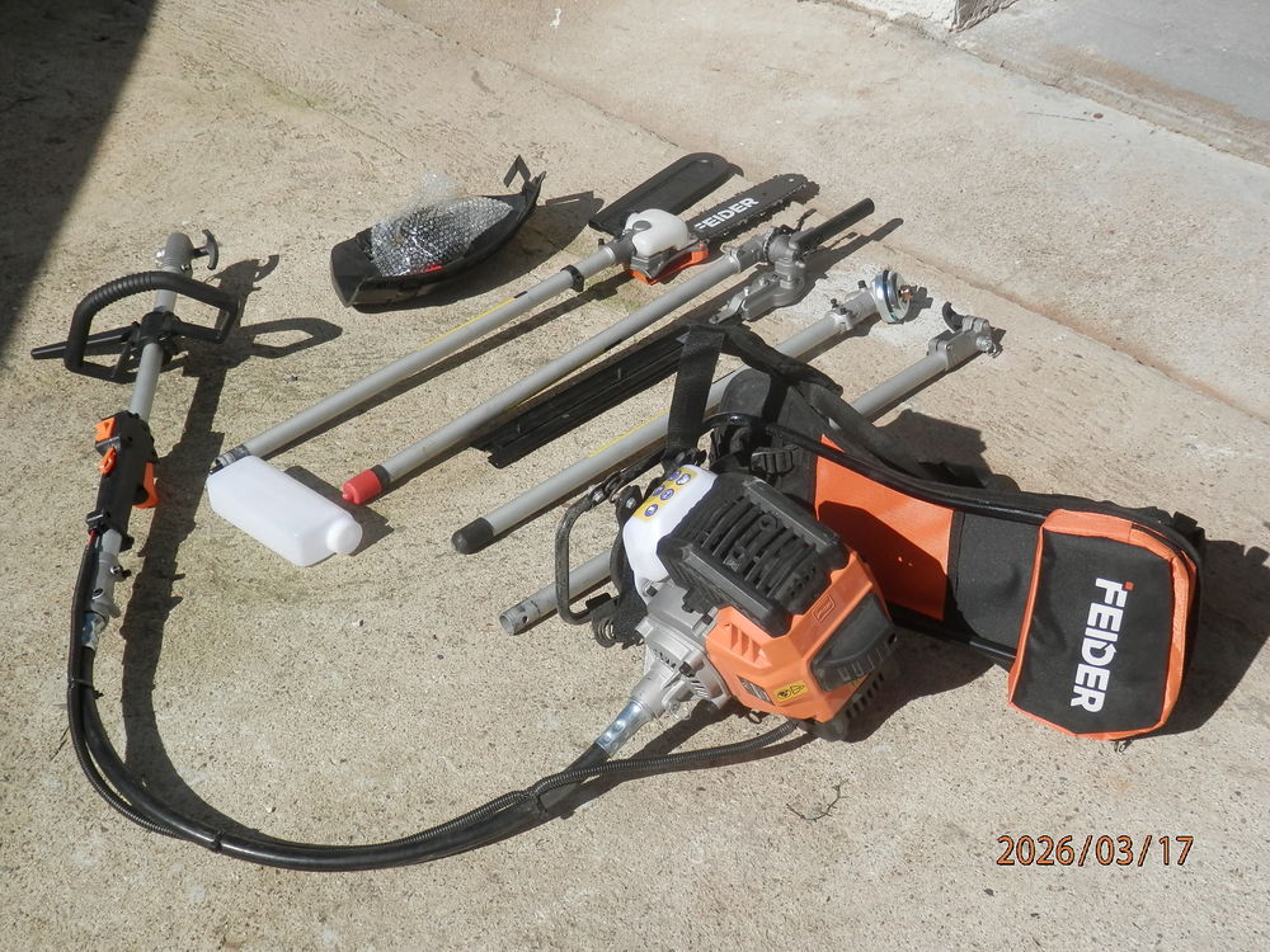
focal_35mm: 45
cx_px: 635
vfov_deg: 32.2
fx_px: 1651
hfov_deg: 42.1
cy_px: 476
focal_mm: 8
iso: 80
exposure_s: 1/160
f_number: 10.8
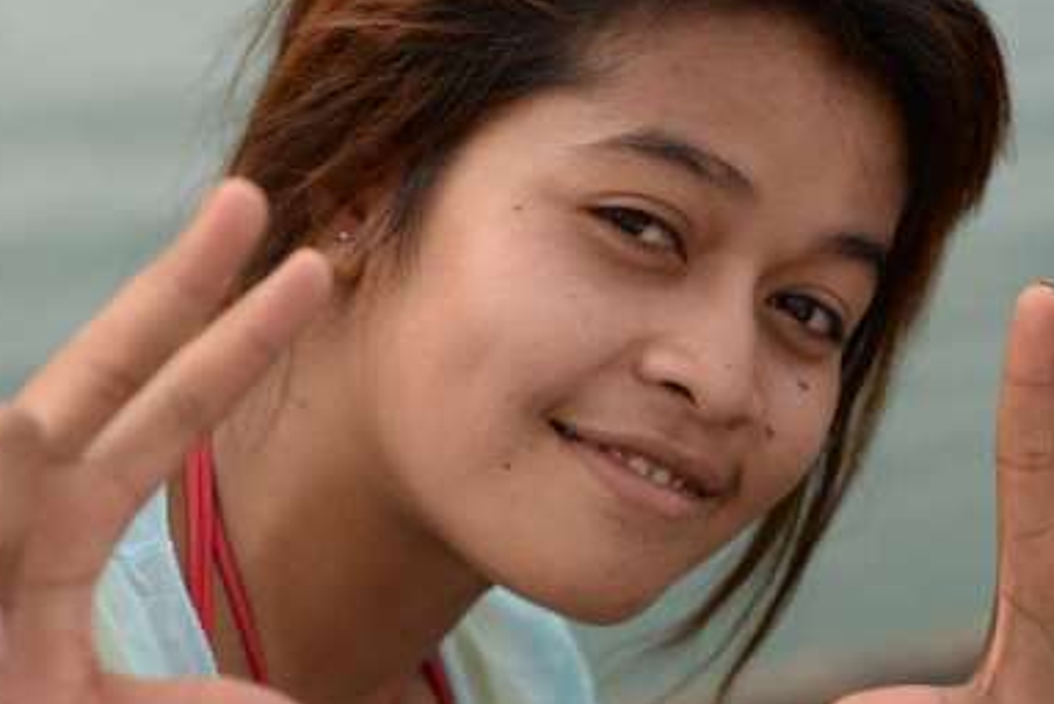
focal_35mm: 130
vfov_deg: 10.6
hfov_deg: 15.8
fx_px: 3807
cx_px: 488
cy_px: 439
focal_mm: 62
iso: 100
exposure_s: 1/250
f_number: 4
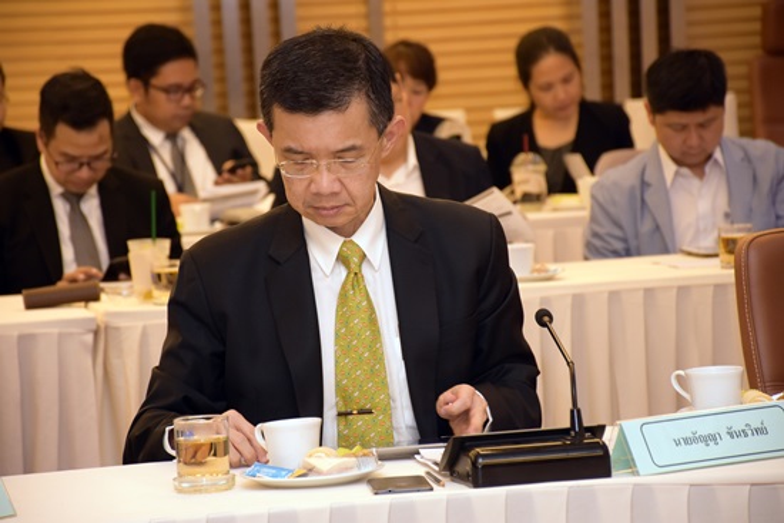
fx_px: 4248
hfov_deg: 10.5
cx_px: 392
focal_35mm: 195
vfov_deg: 7.0
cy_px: 262
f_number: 5.6
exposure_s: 1/60
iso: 1000
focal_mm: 130
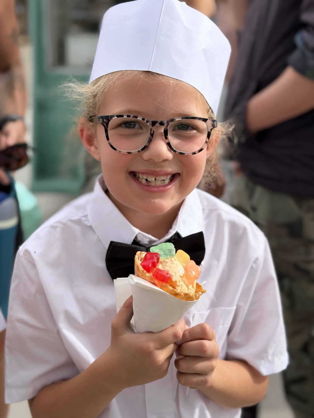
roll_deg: -0.8
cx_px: 157
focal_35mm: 48
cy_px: 209
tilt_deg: -19.5
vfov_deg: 39.7
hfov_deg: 30.3
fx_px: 581
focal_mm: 6.76
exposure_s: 1/1185
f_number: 1.78
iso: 80
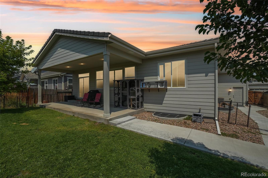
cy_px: 89
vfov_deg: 77.3
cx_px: 134
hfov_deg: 100.4
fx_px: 112
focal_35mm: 15
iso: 400
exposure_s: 1/1250
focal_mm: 10
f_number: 8
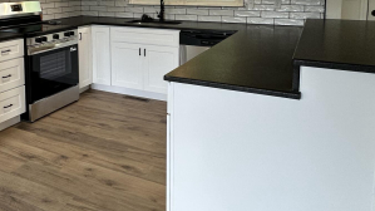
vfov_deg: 32.9
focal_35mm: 34
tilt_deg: -6.6
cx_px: 136
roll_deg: +0.2
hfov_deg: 57.2
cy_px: 23
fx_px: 338
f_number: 2.2
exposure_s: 1/120
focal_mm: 2.22
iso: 125
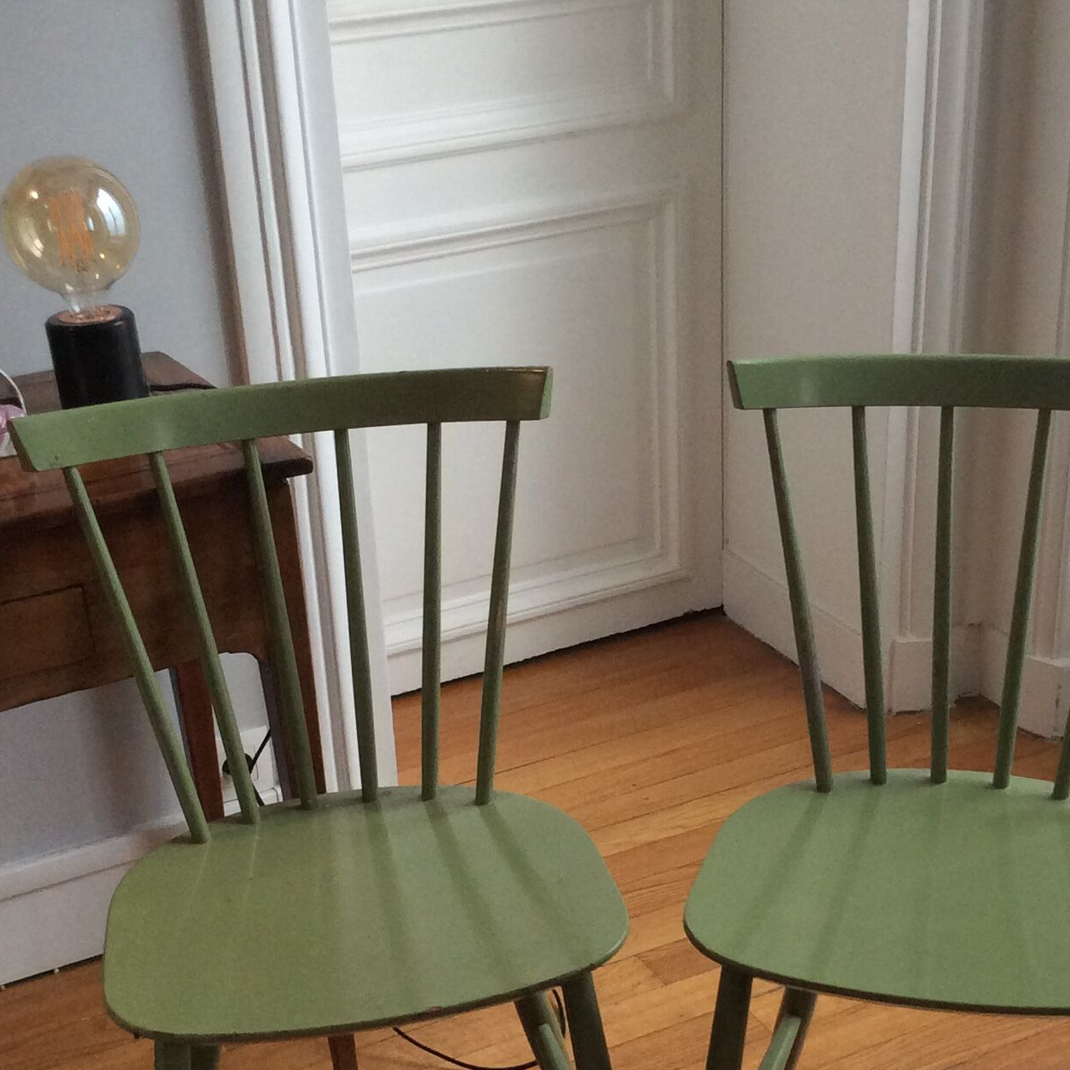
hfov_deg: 29.0
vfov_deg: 28.8
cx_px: 605
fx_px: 2063
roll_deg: +0.8
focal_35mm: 59
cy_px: 742
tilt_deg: -27.6
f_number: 2.4
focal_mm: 3.3
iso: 100
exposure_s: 1/25
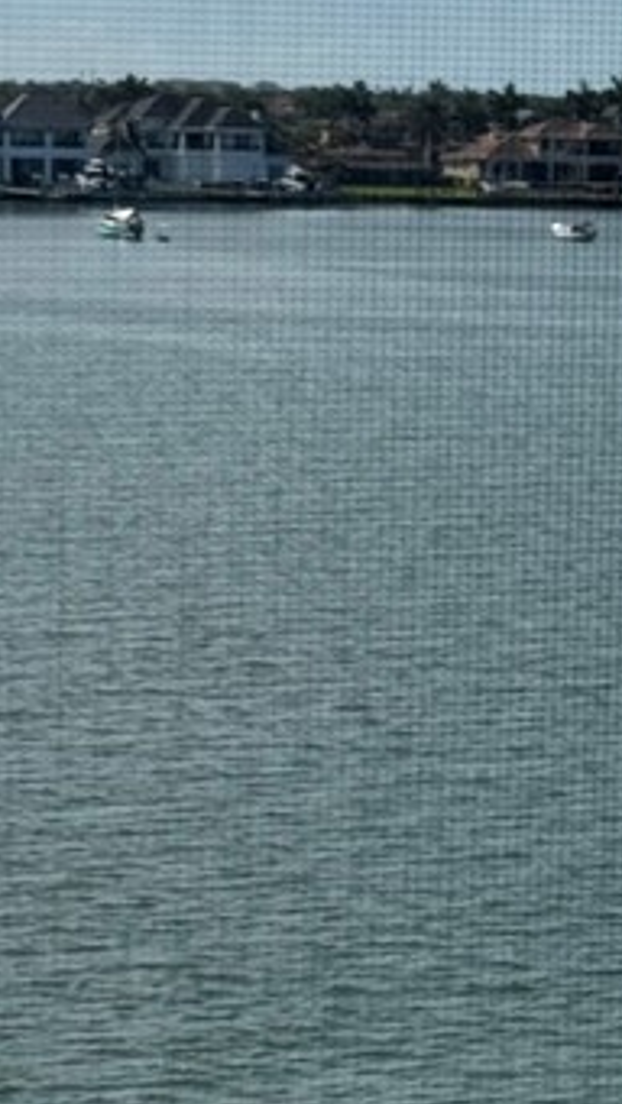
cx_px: 671
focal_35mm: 157
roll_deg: -1.9
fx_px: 4600
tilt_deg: -4.5
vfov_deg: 13.7
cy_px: 431
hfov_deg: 7.7
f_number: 1.78
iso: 64
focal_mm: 6.76
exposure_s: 1/5376
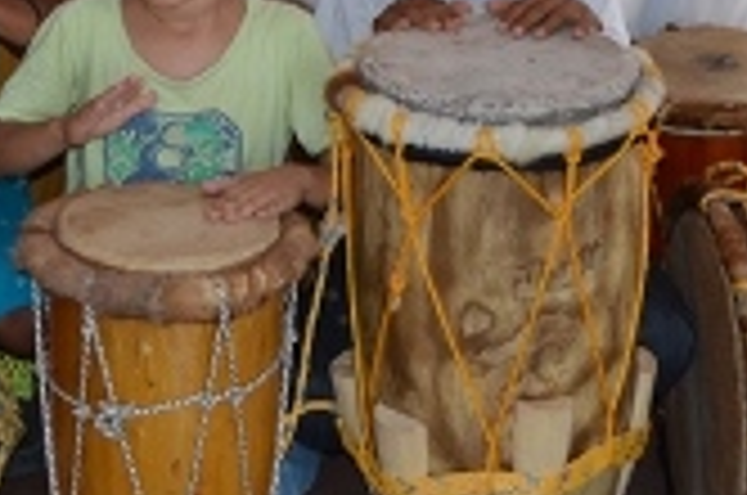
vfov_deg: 10.8
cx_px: 292
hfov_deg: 17.1
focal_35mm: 120
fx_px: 2485
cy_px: -342
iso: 400
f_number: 3.8
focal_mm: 22
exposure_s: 1/125
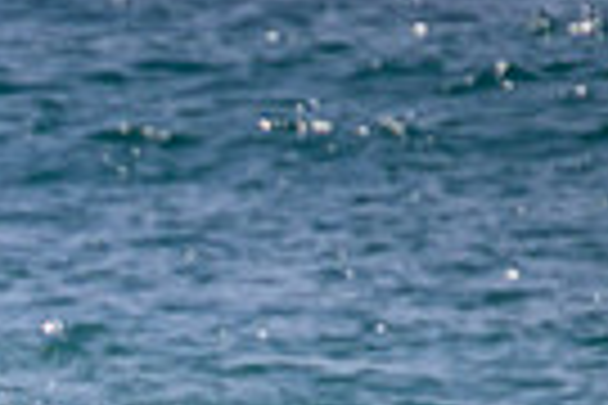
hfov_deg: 0.6
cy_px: 754
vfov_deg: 0.4
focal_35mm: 3447
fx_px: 58211
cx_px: -464
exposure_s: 1/2000
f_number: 11
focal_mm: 800
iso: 800
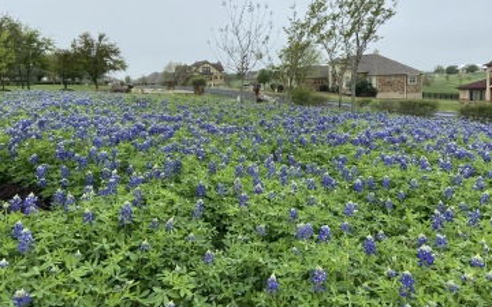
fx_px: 375
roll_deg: +3.7
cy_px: 126
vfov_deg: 44.3
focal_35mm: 28
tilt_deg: -6.3
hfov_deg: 66.5
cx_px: 249
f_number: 1.8
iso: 32
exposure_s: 1/990
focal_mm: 4.25
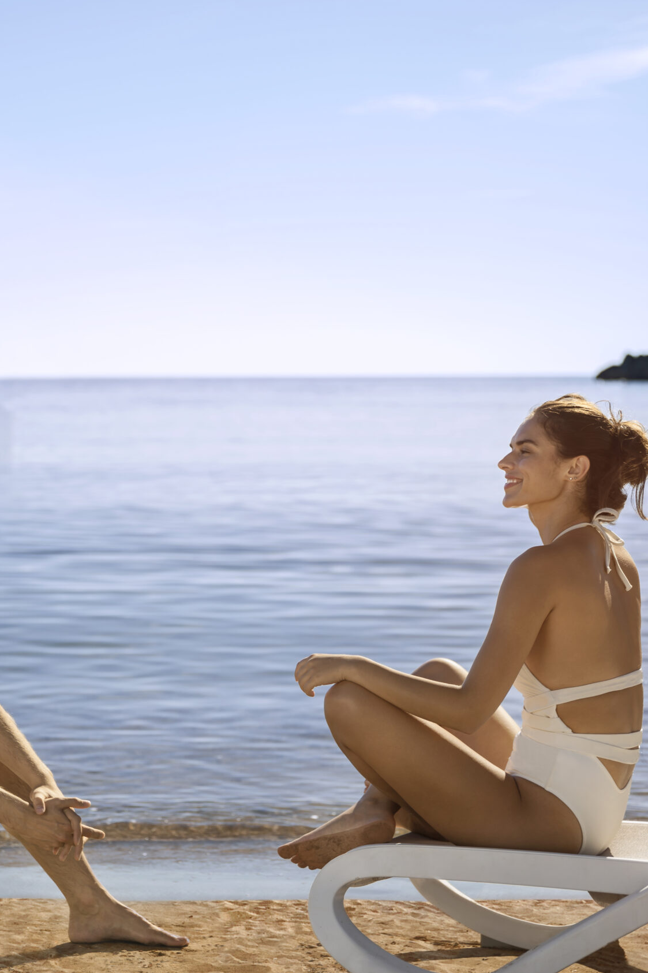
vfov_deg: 26.7
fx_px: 2052
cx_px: 207
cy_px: 481
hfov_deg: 17.9
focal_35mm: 76
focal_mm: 50
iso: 50
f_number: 2.8
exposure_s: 1/400
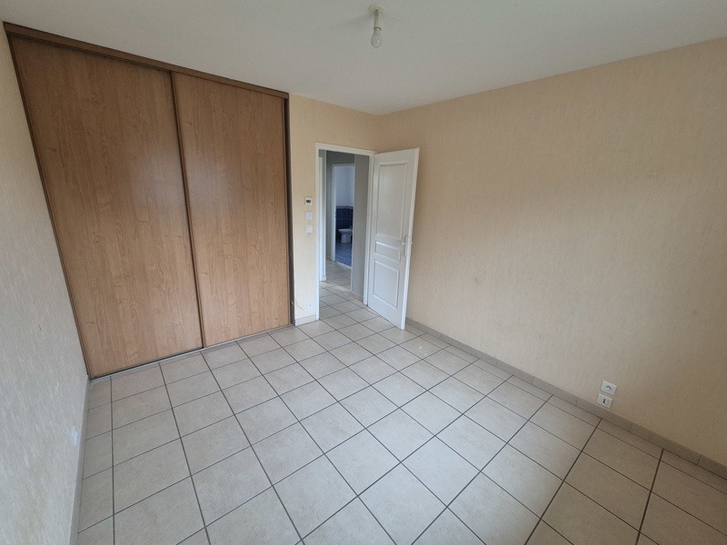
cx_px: 364
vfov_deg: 89.9
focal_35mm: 13
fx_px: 273
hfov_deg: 106.2
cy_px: 272
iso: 400
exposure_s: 1/50
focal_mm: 2.2
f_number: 2.2
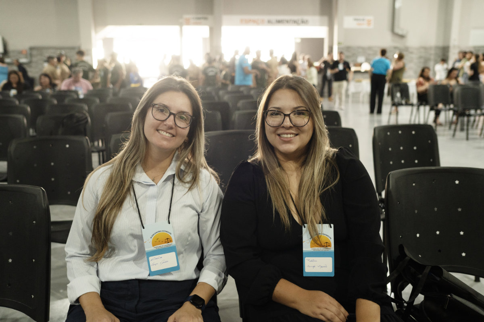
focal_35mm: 35
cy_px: 161
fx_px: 471
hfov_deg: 54.4
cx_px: 242
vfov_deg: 37.9
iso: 2000
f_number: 3.2
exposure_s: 1/100
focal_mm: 35
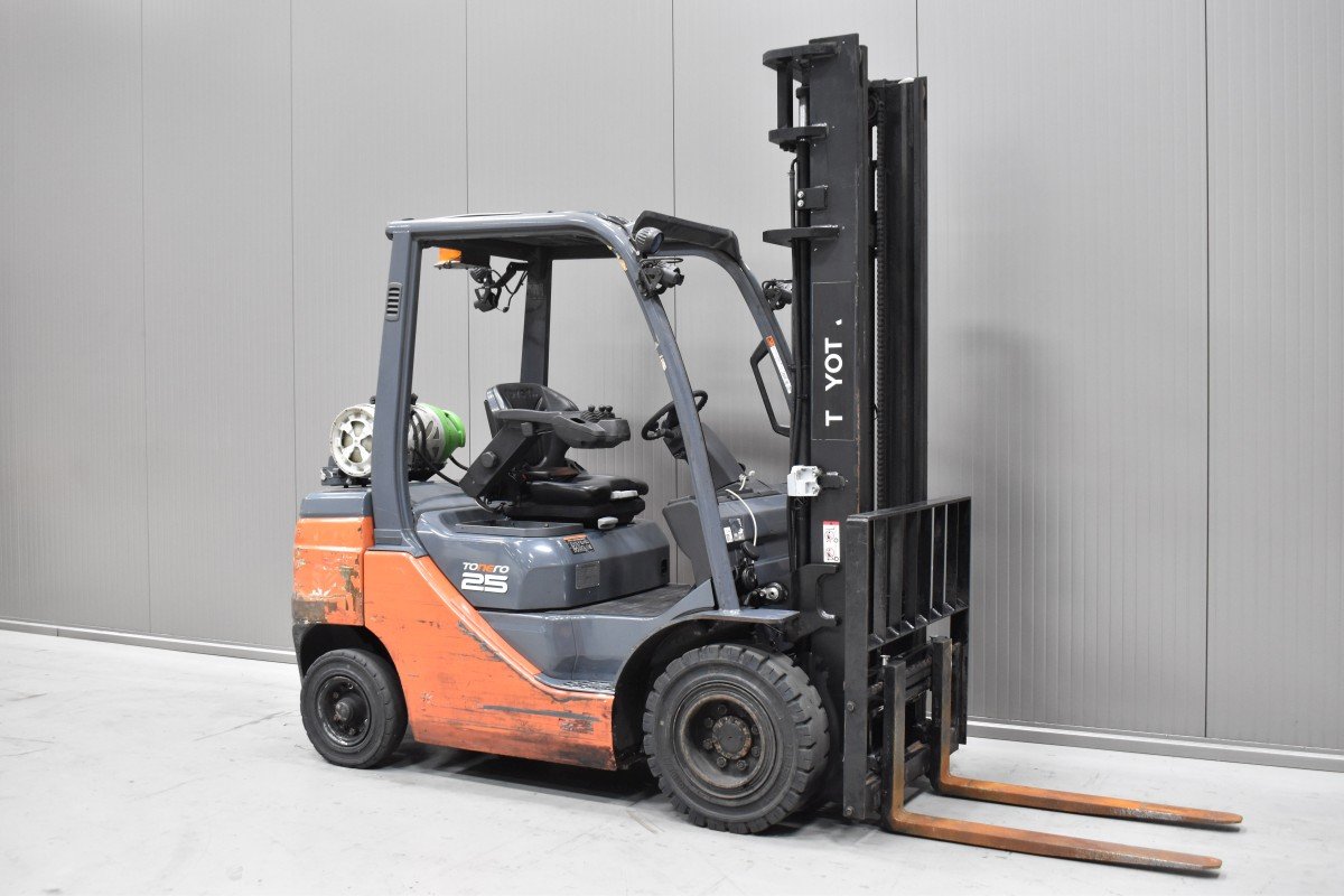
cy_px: 448
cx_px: 672
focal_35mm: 36
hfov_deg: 53.1
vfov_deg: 36.9
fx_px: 1344
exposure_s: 1/25
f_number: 5
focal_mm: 24
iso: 1600
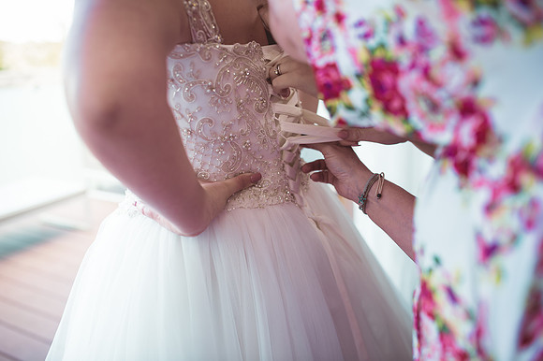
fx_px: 528
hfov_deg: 54.5
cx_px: 272
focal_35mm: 35
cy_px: 180
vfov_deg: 37.8
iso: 125
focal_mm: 35
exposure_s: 1/125
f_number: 2.5
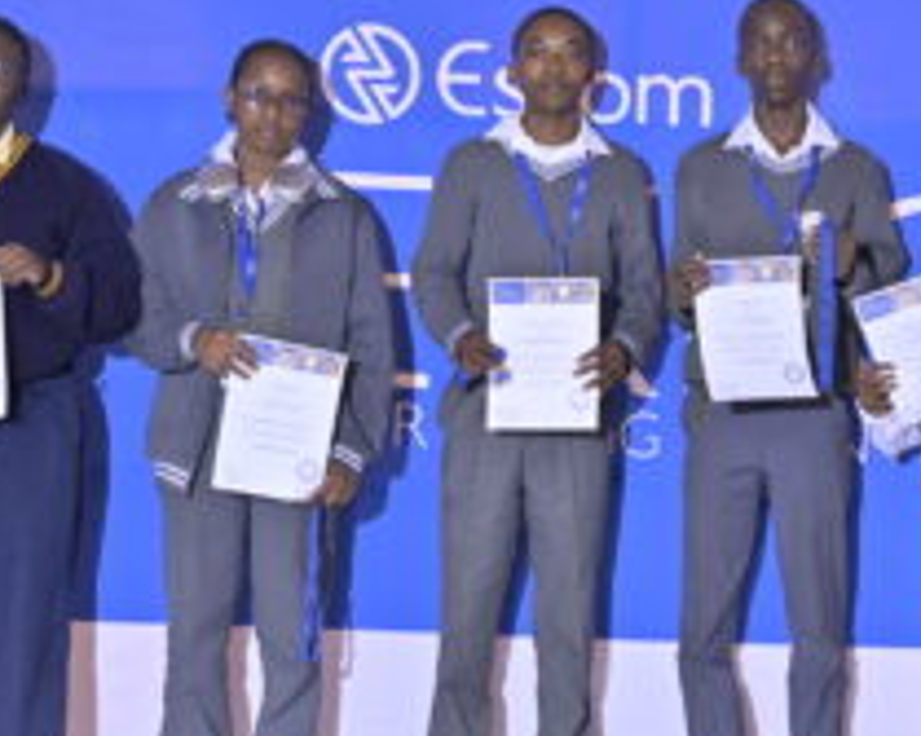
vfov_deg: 13.4
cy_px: 496
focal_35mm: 115
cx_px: 820
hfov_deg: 16.5
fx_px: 3133
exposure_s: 1/200
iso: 320
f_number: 2.8
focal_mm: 50
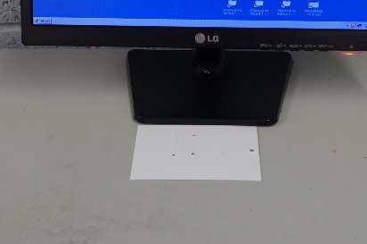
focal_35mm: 75
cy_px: 57
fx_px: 764
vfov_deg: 18.0
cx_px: 185
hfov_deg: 27.0
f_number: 4
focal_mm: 20
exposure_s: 1/160
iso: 800
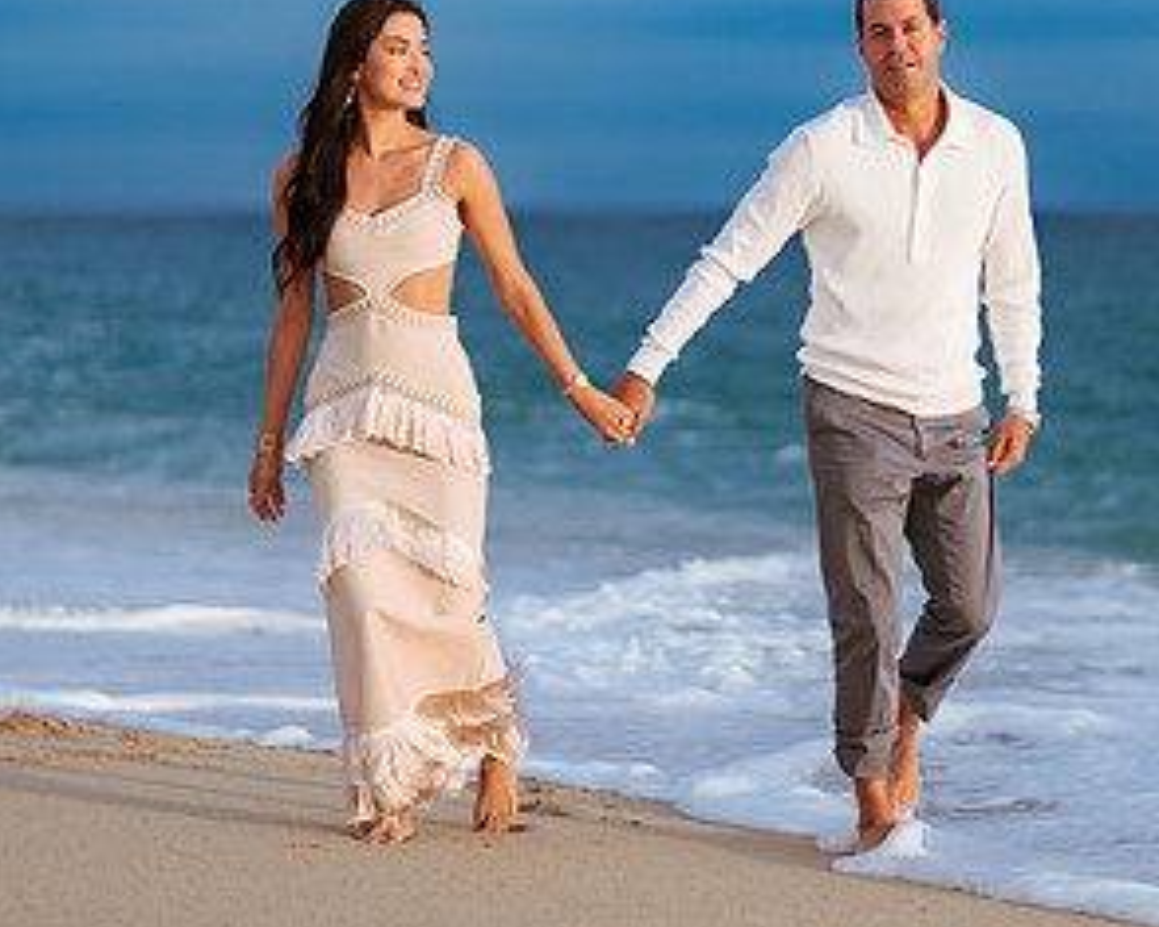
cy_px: 365
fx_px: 3738
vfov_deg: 14.1
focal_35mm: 109
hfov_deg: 17.6
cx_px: 761
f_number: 1.4
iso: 250
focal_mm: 58
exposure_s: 1/6400
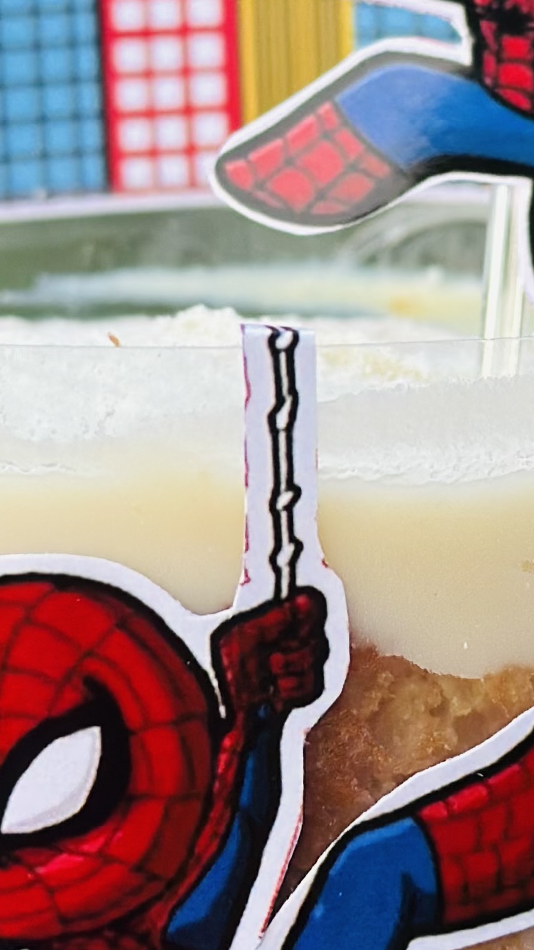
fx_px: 3852
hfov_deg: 7.9
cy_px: 451
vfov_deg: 14.1
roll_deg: +0.7
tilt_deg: -14.4
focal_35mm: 153
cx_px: 209
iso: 125
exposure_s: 1/103
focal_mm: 6.86
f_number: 1.78
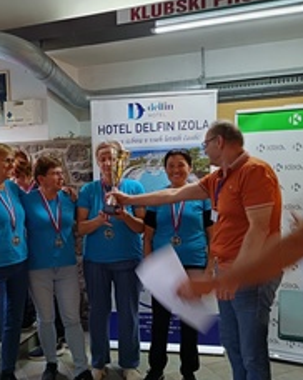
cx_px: 87
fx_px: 415
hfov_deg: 39.3
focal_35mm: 37
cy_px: 217
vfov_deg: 49.0
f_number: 1.75
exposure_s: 1/25
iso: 1815
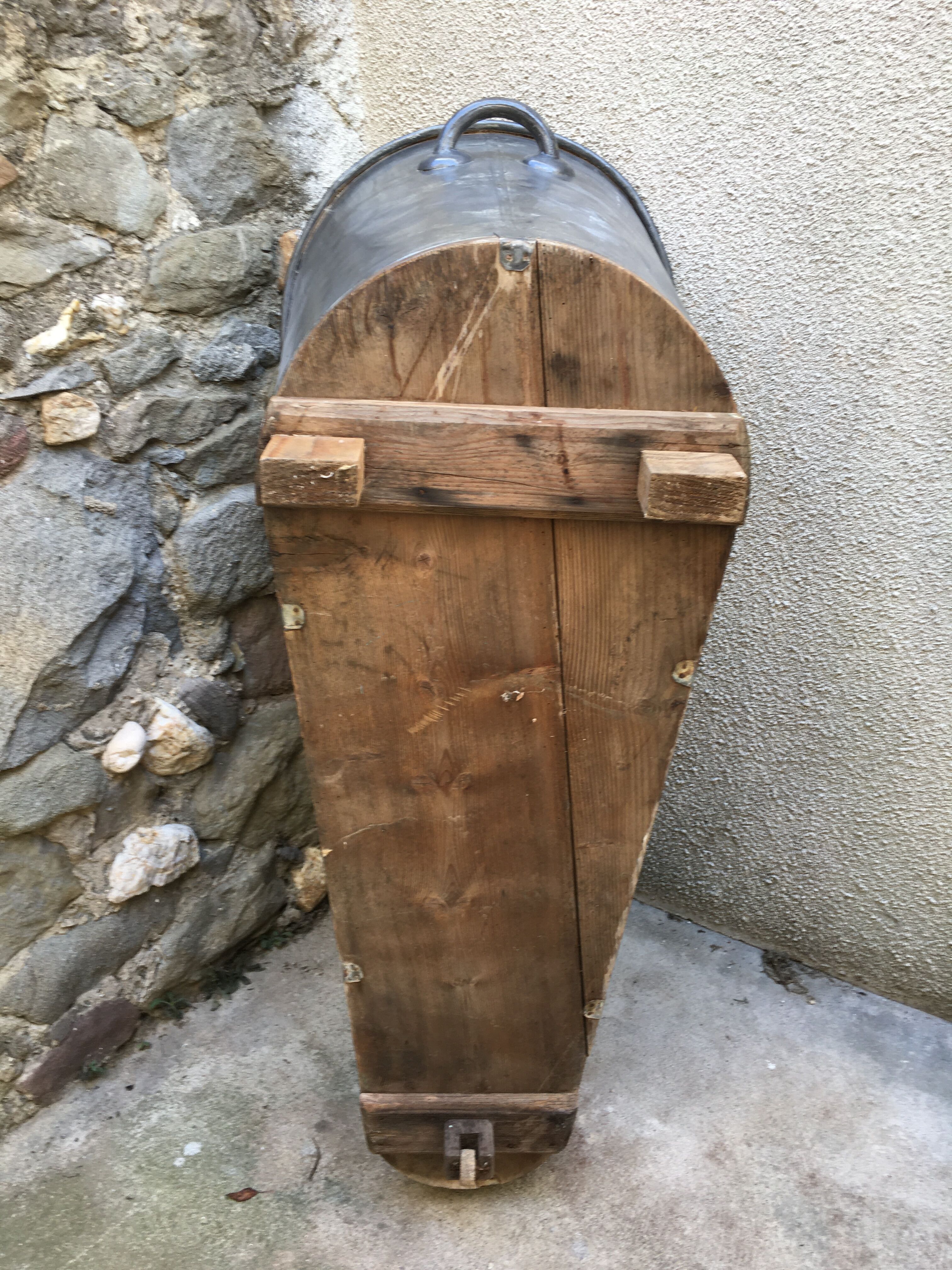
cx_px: 476
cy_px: 635
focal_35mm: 29
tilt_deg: -21.5
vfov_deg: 61.7
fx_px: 1063
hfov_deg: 48.2
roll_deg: +6.3
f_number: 2.2
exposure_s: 1/50
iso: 25
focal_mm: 4.15
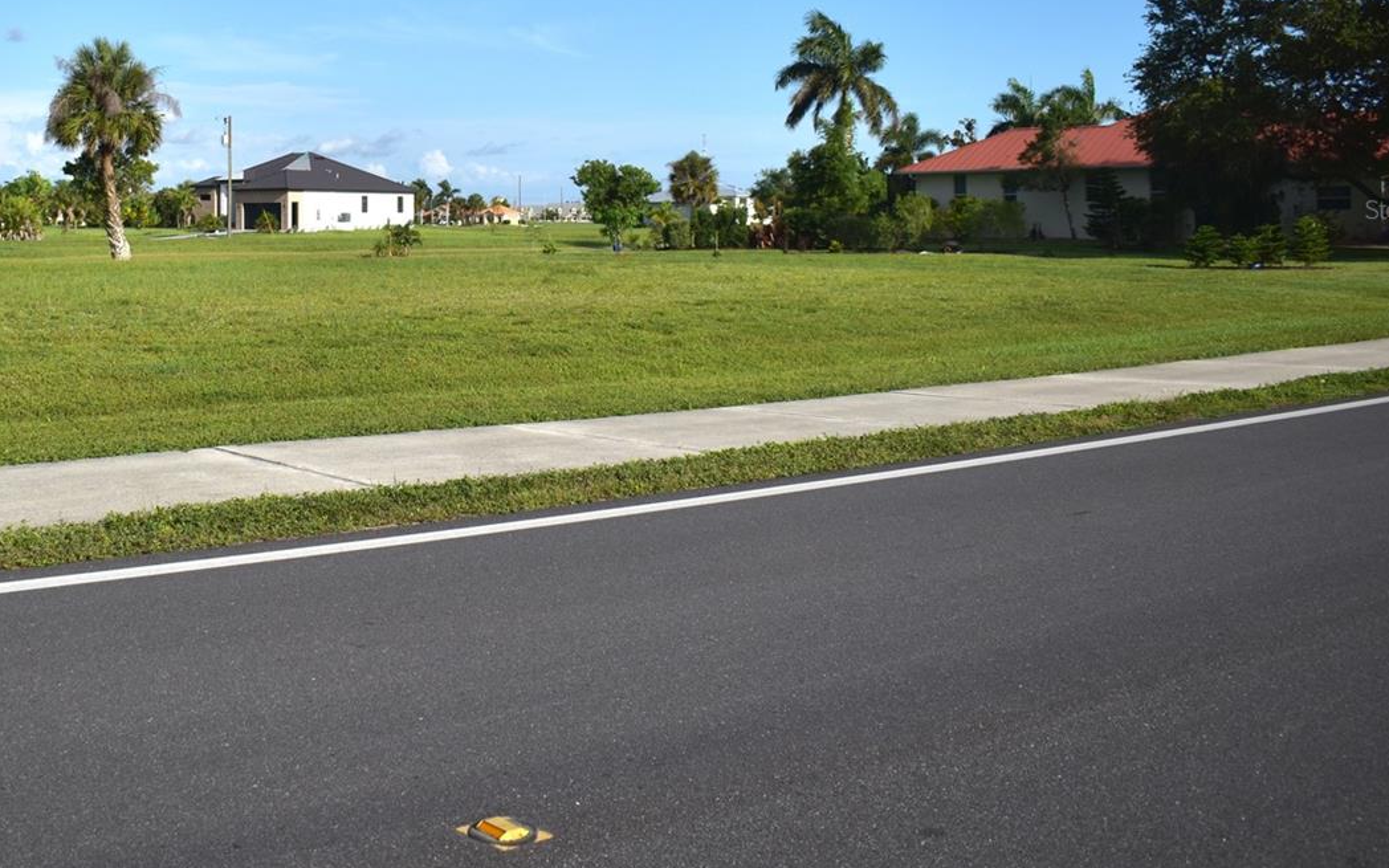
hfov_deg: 46.2
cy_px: 209
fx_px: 1590
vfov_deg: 30.0
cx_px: 423
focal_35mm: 42
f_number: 3.5
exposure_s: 1/2000
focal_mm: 18
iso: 100
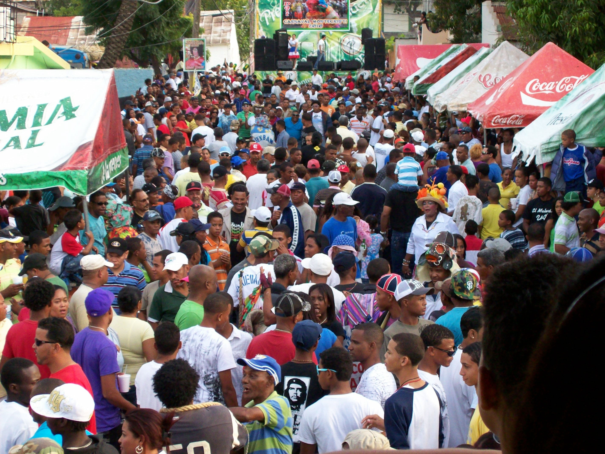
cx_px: 302
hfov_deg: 22.5
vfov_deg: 17.0
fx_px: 1520
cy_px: 227
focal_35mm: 87
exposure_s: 1/183
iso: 200
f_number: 4.3
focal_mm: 14.3
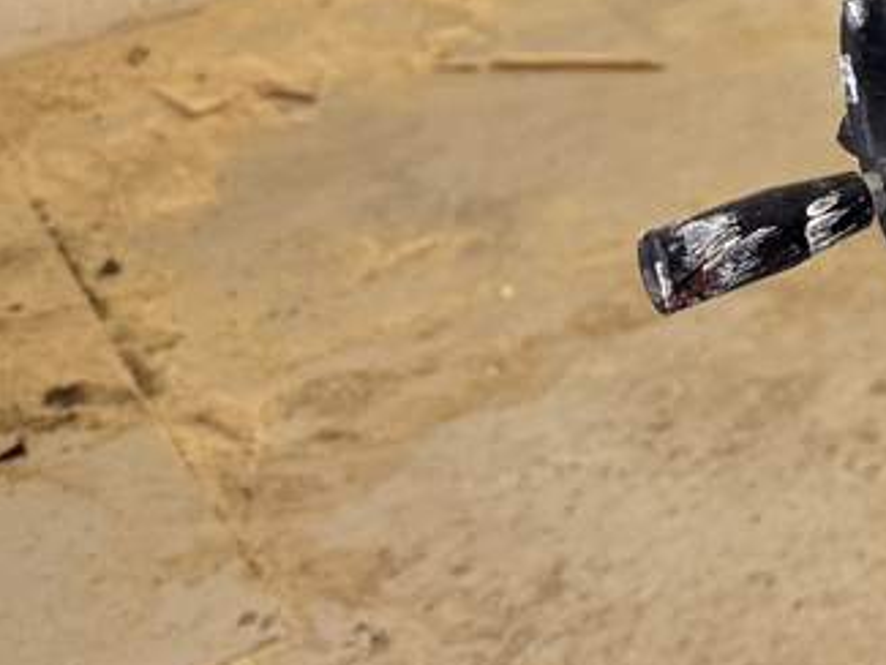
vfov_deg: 11.5
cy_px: -602
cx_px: 2047
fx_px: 3021
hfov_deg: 13.1
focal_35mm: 118
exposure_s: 1/100
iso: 200
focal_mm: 6.76
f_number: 1.78
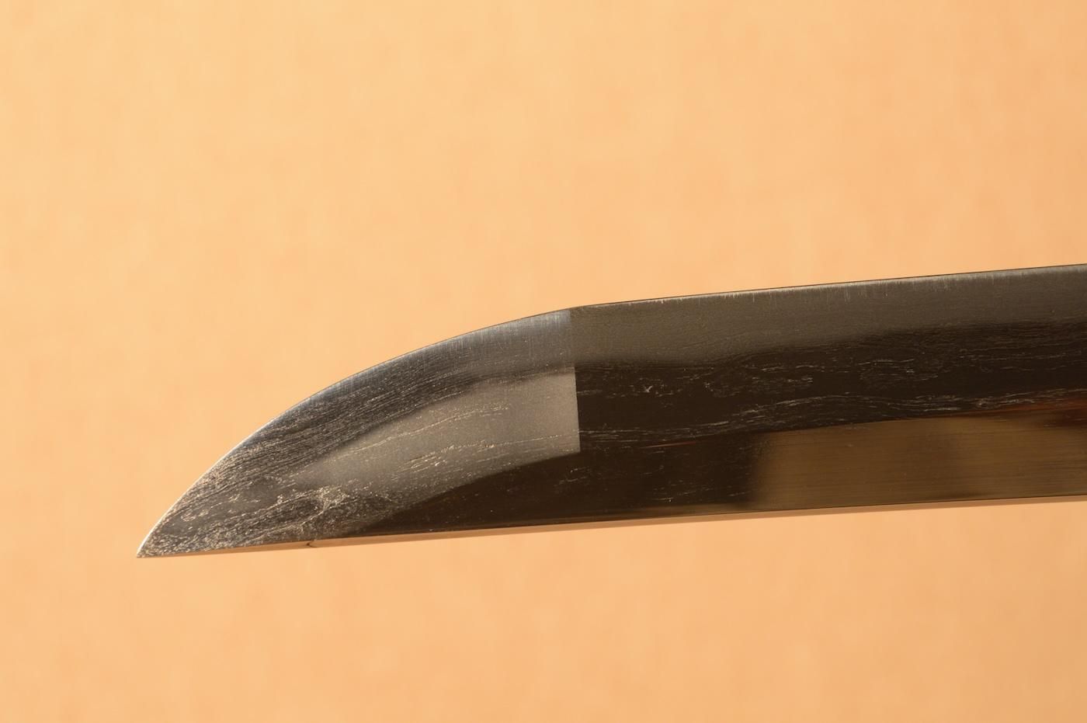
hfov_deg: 14.4
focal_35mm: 142
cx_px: 544
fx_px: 4299
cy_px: 362
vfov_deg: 9.6
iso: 400
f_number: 11
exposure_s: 1/1.6
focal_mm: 95
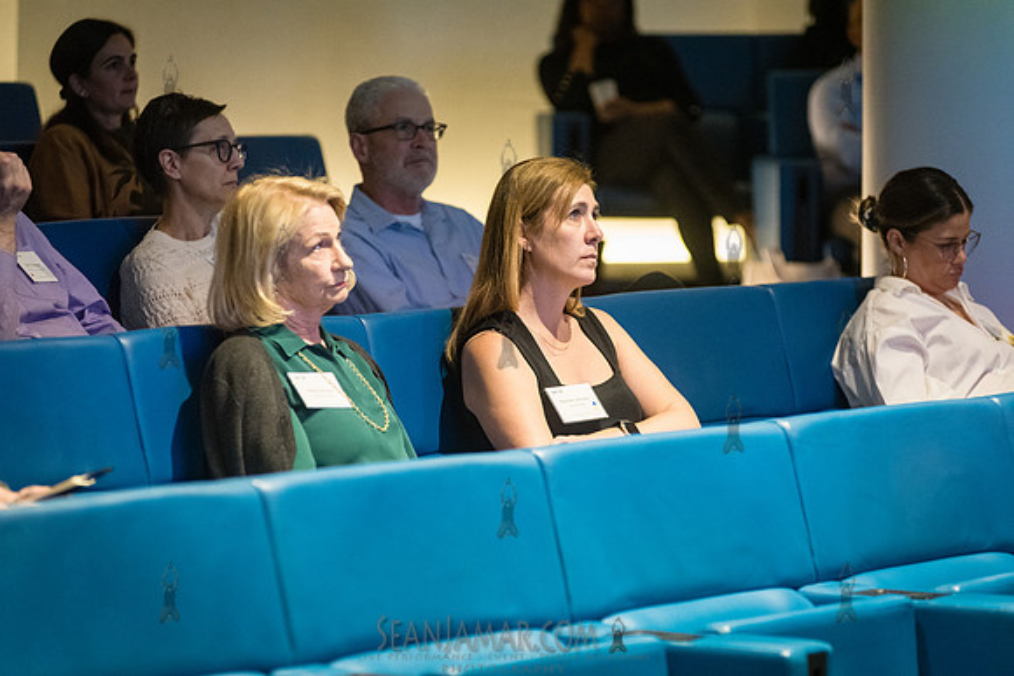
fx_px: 4789
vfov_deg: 8.1
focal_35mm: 170
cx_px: 507
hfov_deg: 12.1
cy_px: 338
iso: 6400
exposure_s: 1/160
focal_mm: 170
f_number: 3.5
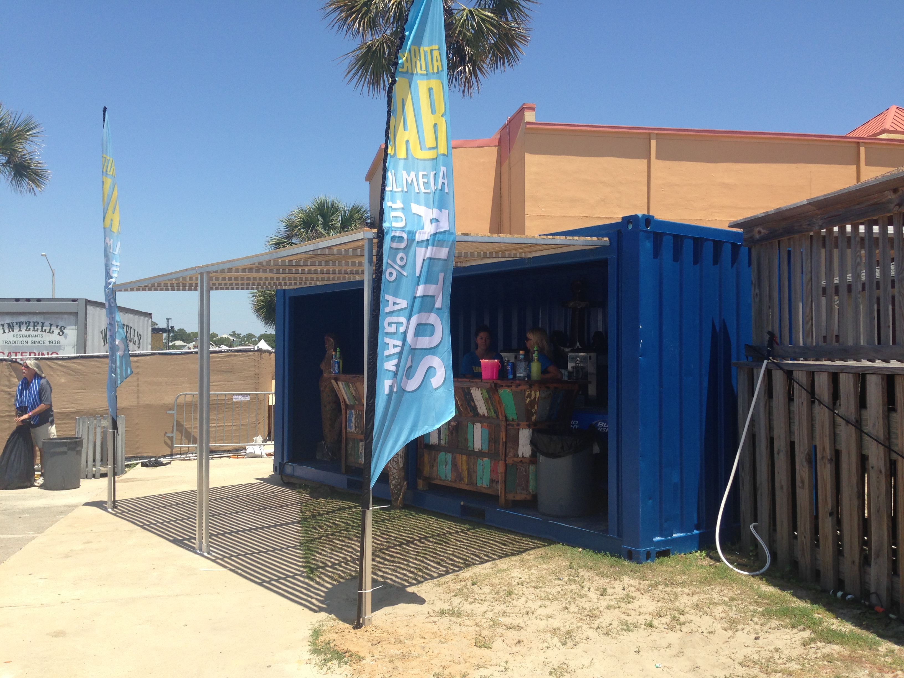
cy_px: 339
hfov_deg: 55.4
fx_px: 862
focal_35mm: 33
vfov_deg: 42.9
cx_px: 452
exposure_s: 1/1355
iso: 50
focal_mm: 4.12
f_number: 2.4
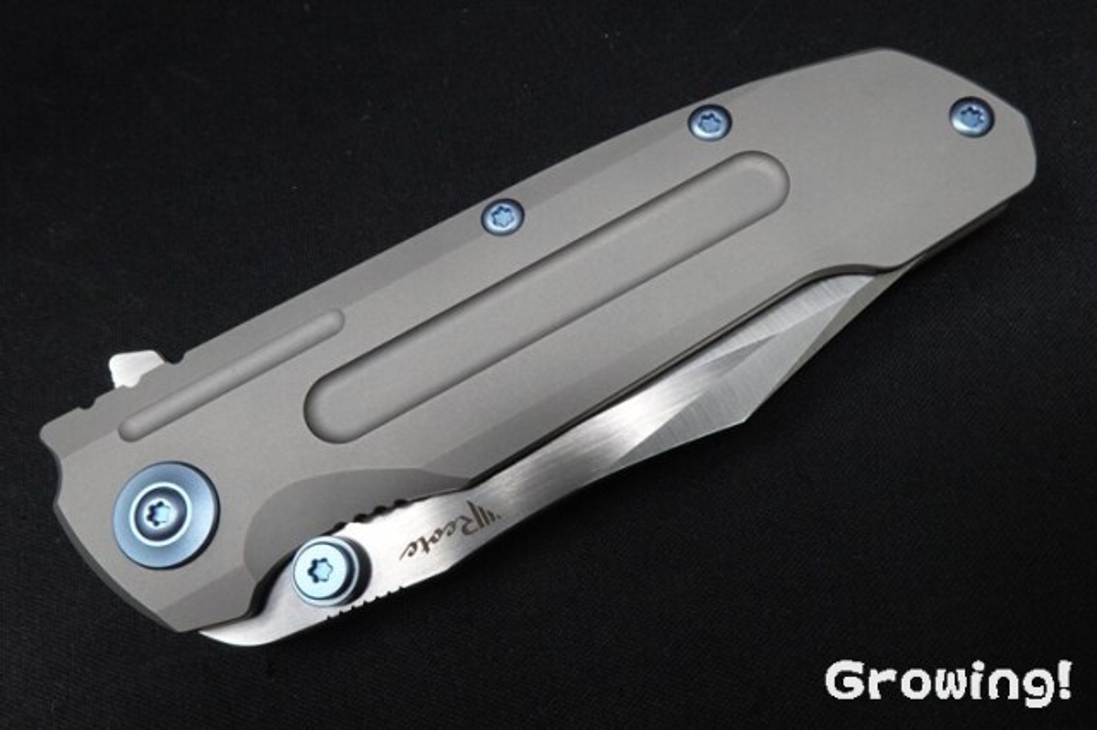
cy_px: 365
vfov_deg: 44.9
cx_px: 548
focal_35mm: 29
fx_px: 883
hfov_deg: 63.7
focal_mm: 10.83
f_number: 11
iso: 1250
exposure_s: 1/30
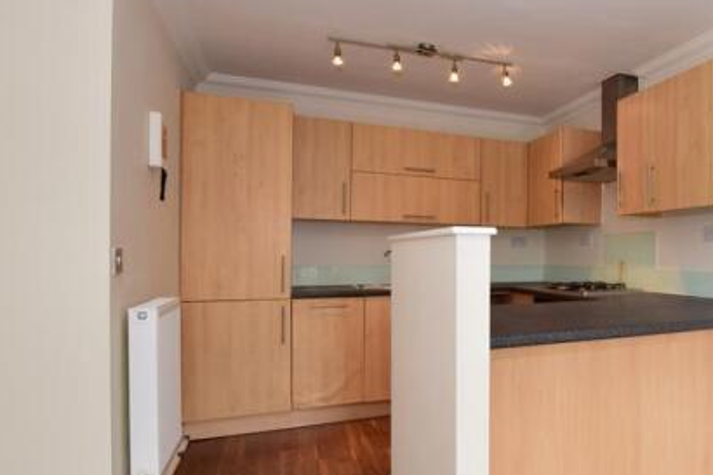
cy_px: 255
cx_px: 537
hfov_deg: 68.8
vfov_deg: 53.0
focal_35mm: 24
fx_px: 475
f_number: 13
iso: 400
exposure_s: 1/15
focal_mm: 10
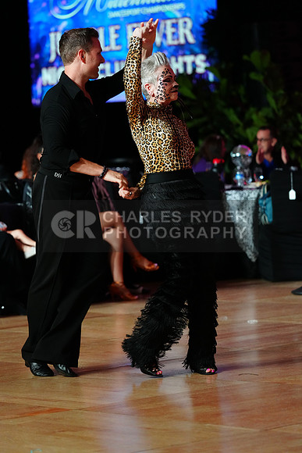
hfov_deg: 9.1
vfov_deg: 13.6
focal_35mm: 151
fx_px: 1899
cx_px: 151
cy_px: 226
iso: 3200
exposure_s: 1/250
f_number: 4
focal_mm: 151
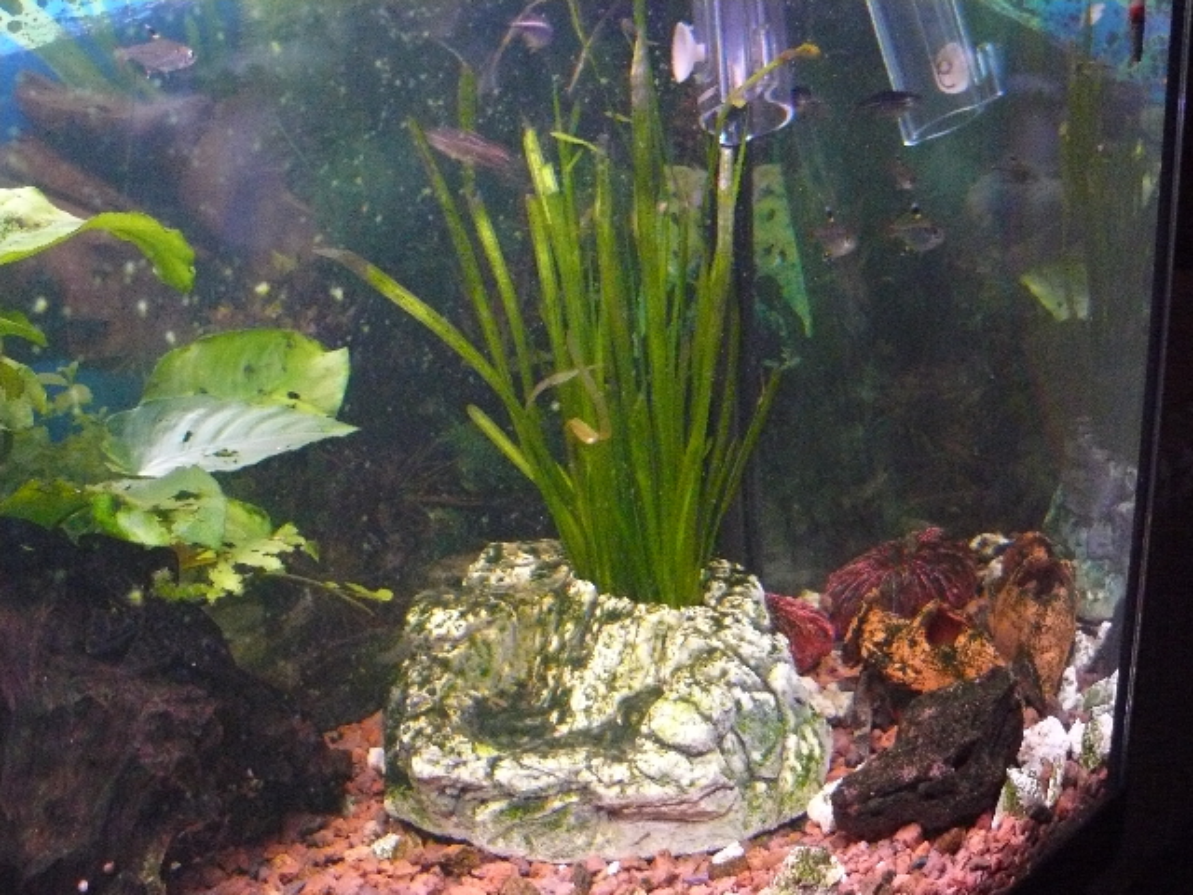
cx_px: 596
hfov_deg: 51.4
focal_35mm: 36
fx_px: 1241
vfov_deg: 39.7
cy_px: 448
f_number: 2.8
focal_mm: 6
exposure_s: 1/8
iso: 800
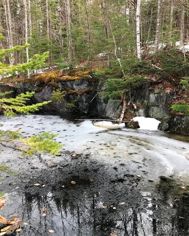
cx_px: 92
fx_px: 210
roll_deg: +1.4
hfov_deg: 48.5
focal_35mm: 30
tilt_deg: -9.6
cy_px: 120
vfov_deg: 58.8
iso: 20
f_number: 1.8
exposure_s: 1/304
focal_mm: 3.99
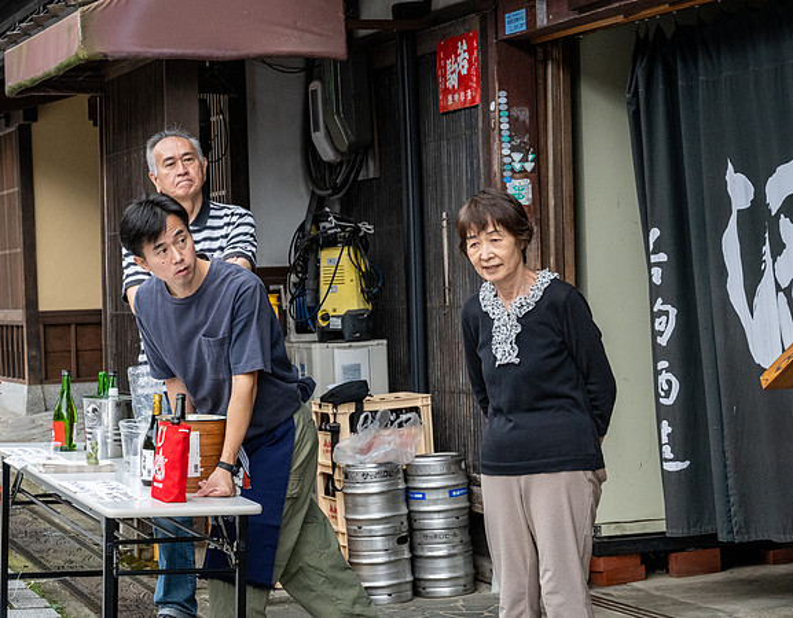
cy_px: 296
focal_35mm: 96
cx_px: 428
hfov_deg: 20.2
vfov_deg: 15.8
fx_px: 2225
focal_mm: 70
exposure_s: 1/500
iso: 2500
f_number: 8
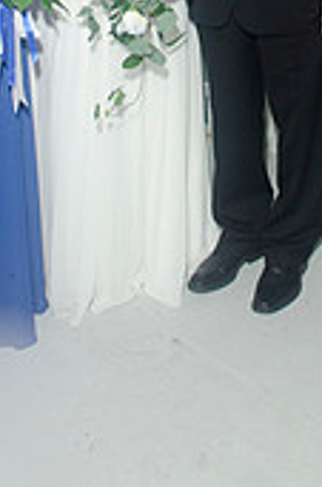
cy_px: -88
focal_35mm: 71
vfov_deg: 25.7
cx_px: 211
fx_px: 958
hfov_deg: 19.0
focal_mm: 18
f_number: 5.6
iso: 400
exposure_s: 1/100
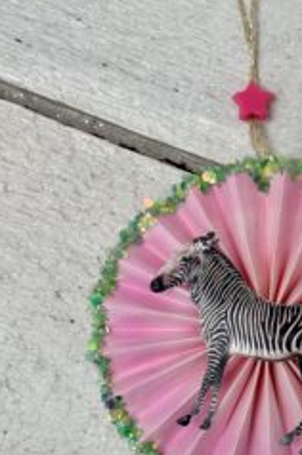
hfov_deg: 16.0
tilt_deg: -85.3
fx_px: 1060
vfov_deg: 24.2
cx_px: 279
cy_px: 243
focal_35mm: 84
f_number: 1.78
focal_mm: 6.76
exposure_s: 1/50
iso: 64
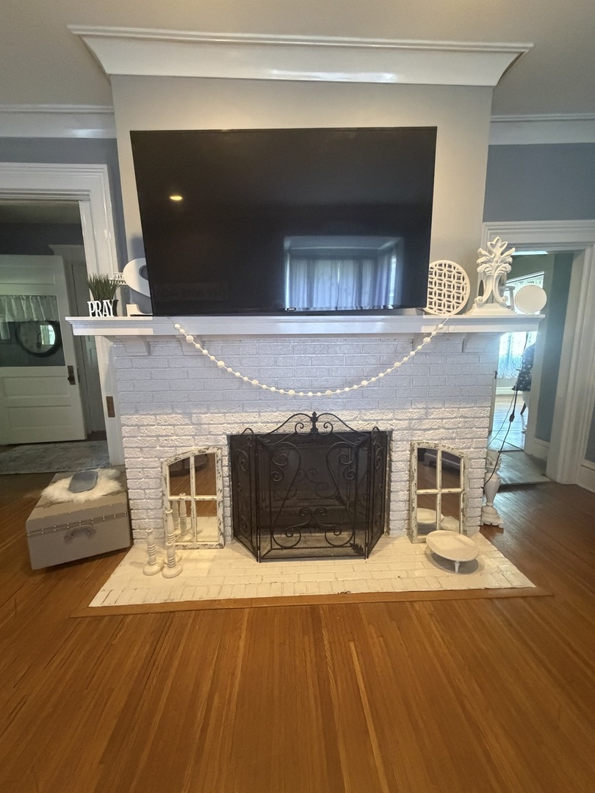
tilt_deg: -10.0
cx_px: 298
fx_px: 321
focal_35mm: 14
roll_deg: +1.2
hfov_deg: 85.7
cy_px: 396
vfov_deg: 102.1
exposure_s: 1/60
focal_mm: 2.22
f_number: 2.2
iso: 1000
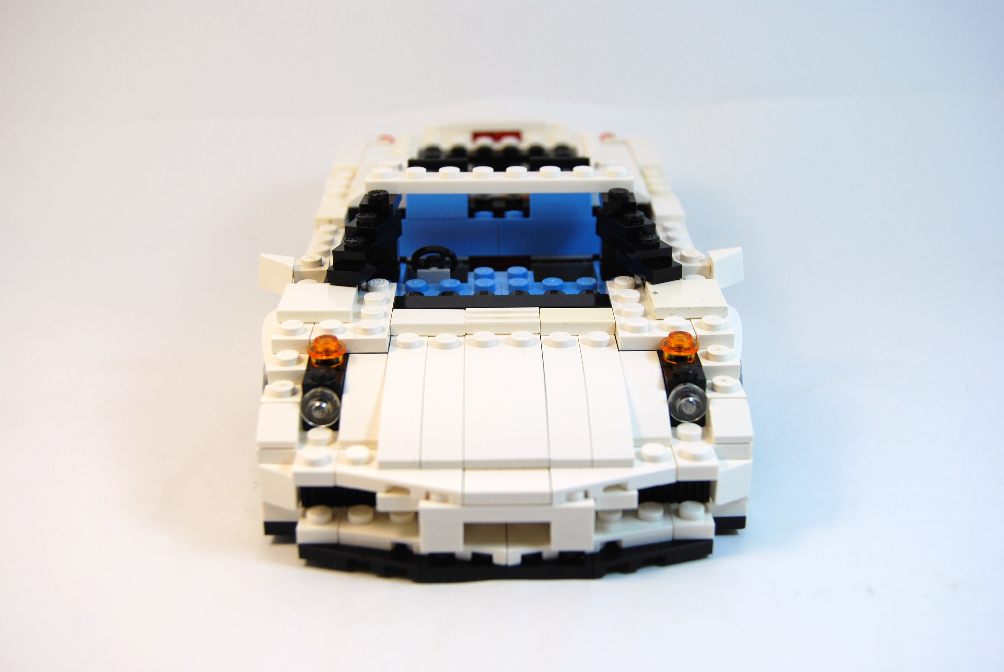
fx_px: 1256
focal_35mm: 45
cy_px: 336
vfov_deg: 29.9
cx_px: 502
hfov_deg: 43.6
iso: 100
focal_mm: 30
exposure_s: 1/125
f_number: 5.6
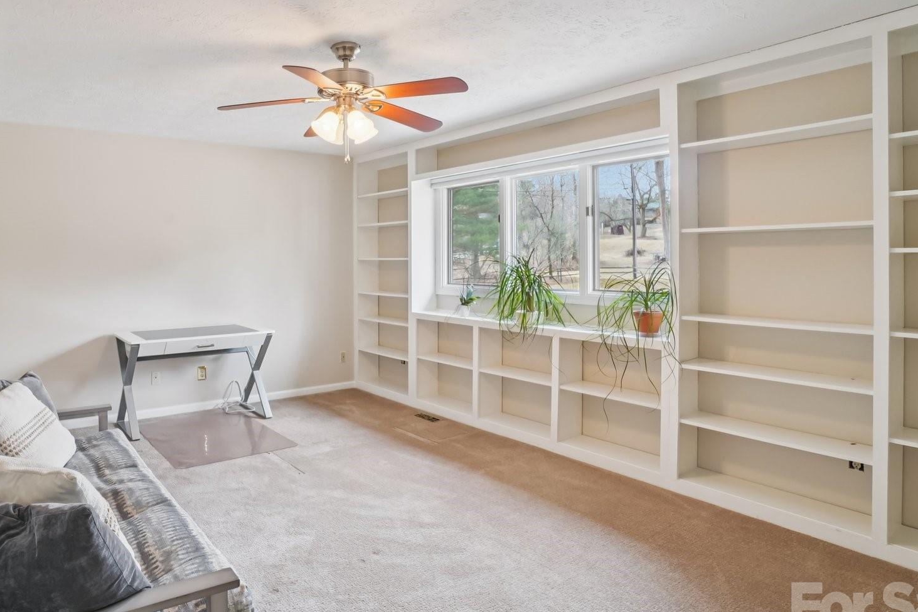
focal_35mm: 21
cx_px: 349
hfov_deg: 79.8
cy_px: 277
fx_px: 535
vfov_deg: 59.4
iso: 400
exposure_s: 1/15
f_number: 8
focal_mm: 10
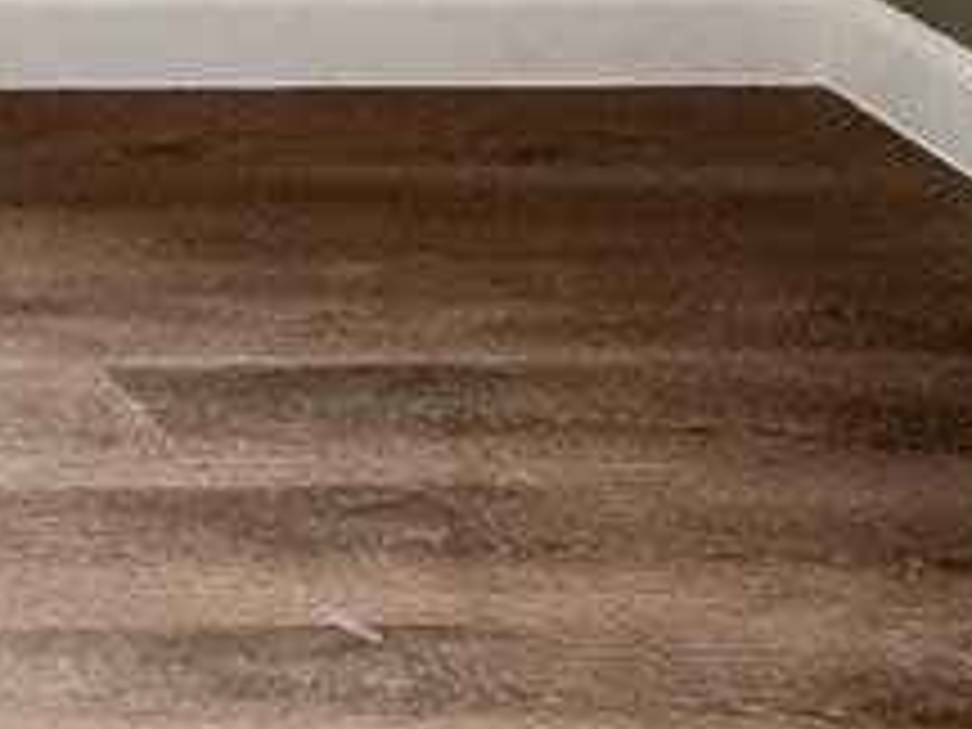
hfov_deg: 11.5
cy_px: -1287
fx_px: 3890
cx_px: -1418
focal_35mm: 139
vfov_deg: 9.1
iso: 400
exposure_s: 1/125
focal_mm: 13
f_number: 8
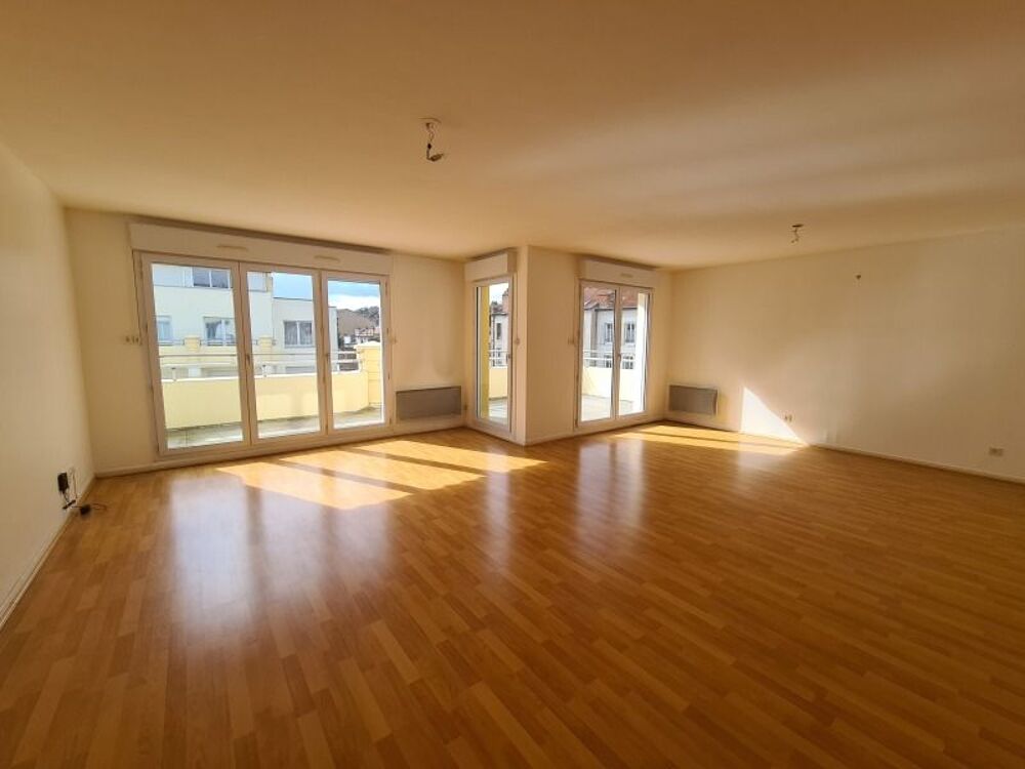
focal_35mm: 13
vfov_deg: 89.9
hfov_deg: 106.2
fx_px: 385
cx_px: 512
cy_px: 384
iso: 50
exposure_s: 1/512
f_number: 2.2
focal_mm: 2.2
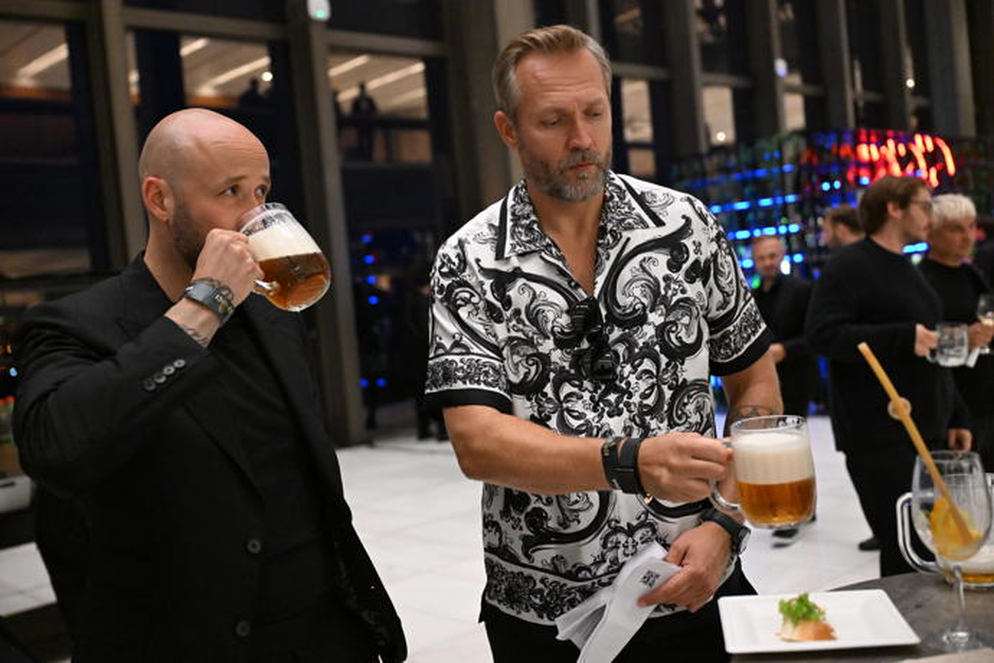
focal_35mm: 39
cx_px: 497
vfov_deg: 34.2
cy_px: 332
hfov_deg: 49.6
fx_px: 1077
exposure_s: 1/500
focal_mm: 39
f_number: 2.8
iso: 10000
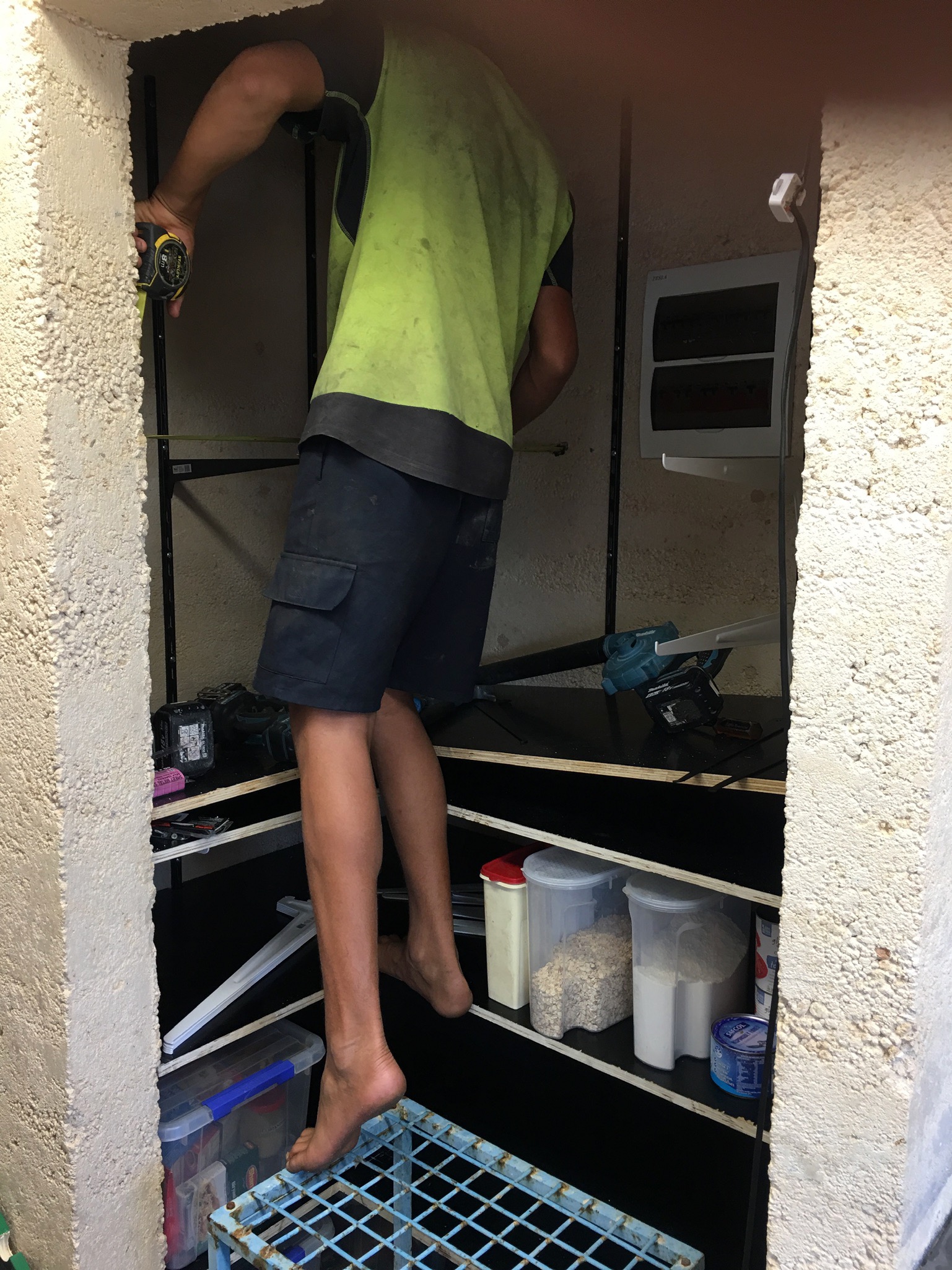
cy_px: 635
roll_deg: -0.6
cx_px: 476
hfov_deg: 48.2
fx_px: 1063
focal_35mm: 29
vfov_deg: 61.7
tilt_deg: -7.8
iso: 40
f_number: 2.2
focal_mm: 4.15
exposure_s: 1/17
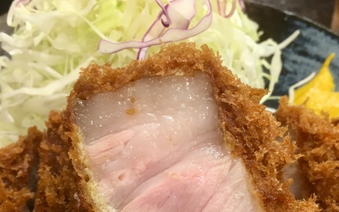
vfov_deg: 23.3
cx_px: 160
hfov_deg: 38.2
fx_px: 490
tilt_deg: -54.6
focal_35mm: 53
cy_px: 217
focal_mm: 4.15
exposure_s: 1/30
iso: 64
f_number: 2.2
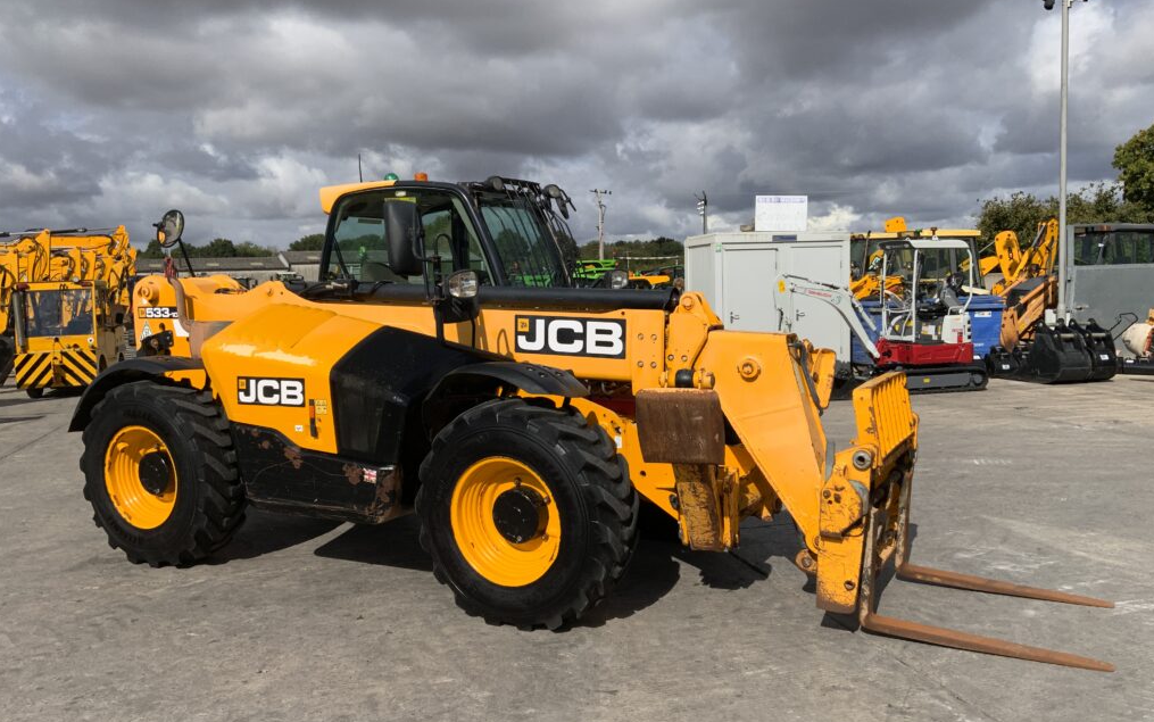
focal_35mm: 31
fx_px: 975
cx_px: 576
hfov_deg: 61.2
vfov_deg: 40.6
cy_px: 371
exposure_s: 1/3322
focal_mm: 3
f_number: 1.8
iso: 20
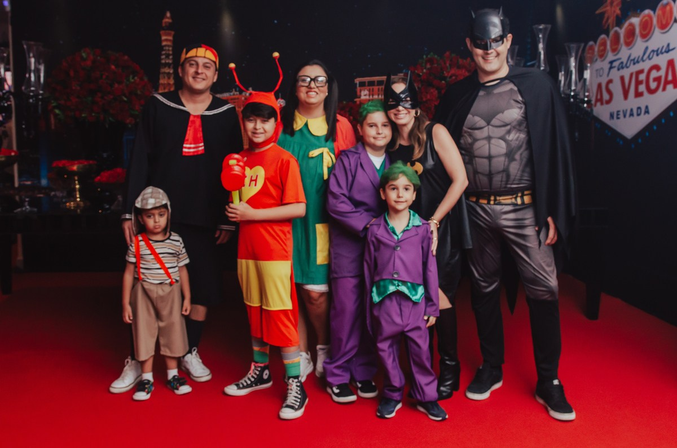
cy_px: 196
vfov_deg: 41.2
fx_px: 595
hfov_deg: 59.2
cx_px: 344
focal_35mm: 32
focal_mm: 18
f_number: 4
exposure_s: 1/250
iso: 500
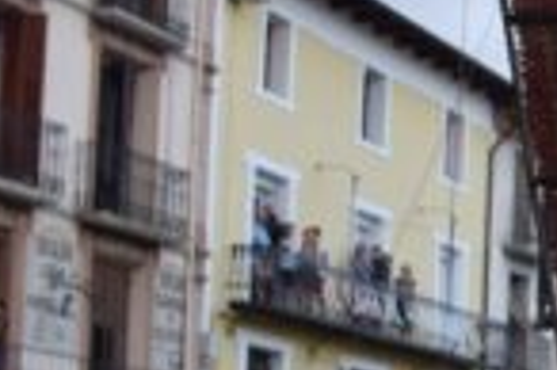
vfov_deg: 10.2
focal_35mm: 129
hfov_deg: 14.2
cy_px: 603
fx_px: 1994
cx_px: 988
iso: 800
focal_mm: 18
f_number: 5.6
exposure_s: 1/125
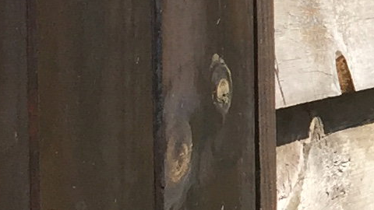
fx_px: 2132
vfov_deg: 5.6
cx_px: 1106
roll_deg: -1.9
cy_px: 16
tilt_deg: -3.9
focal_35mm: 215
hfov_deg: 8.5
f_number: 2.2
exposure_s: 1/1412
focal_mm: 4.15
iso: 32
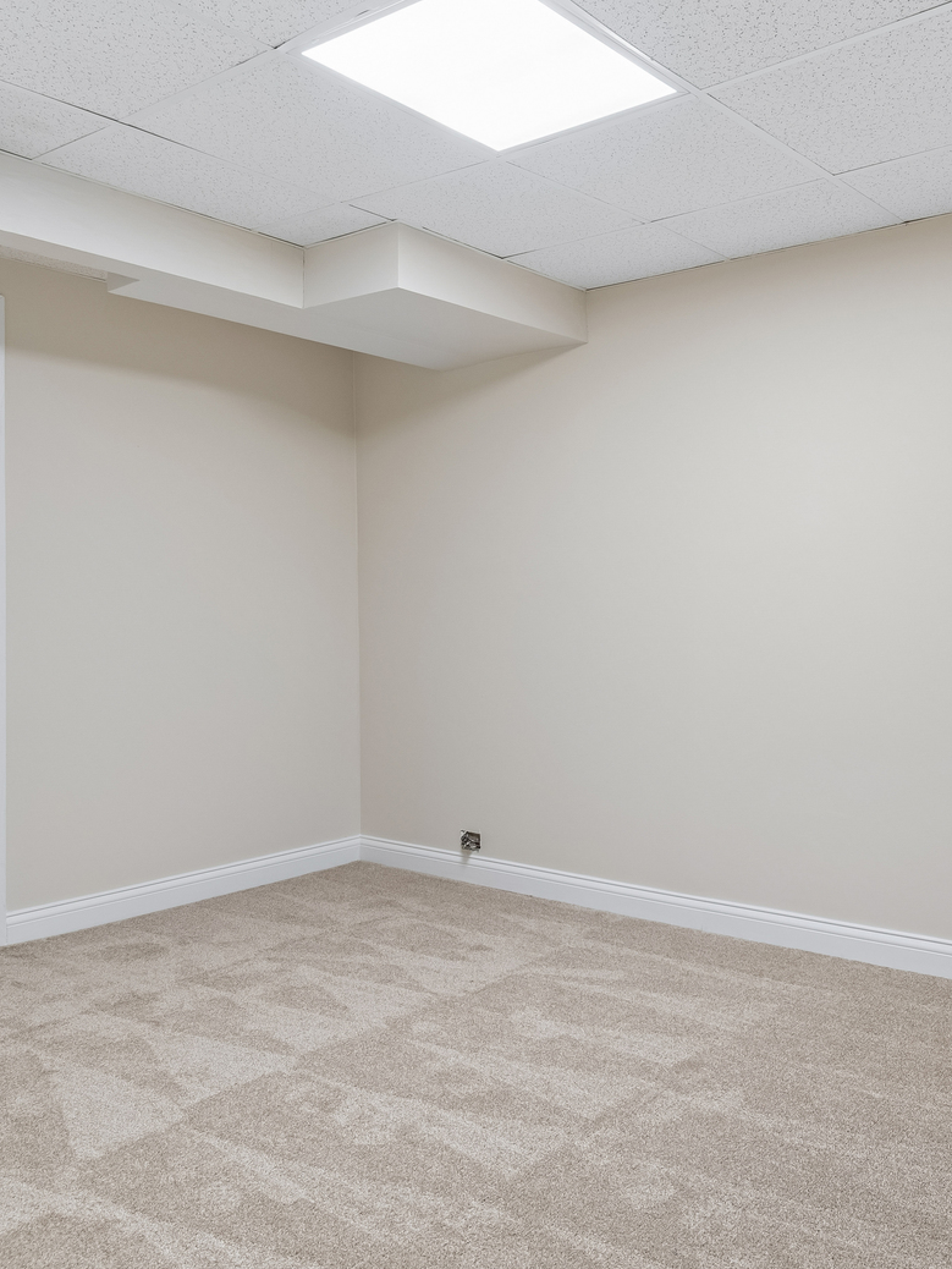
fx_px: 990
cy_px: 619
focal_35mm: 27
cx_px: 712
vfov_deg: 65.3
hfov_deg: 49.4
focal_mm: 12
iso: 250
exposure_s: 1/10
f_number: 8
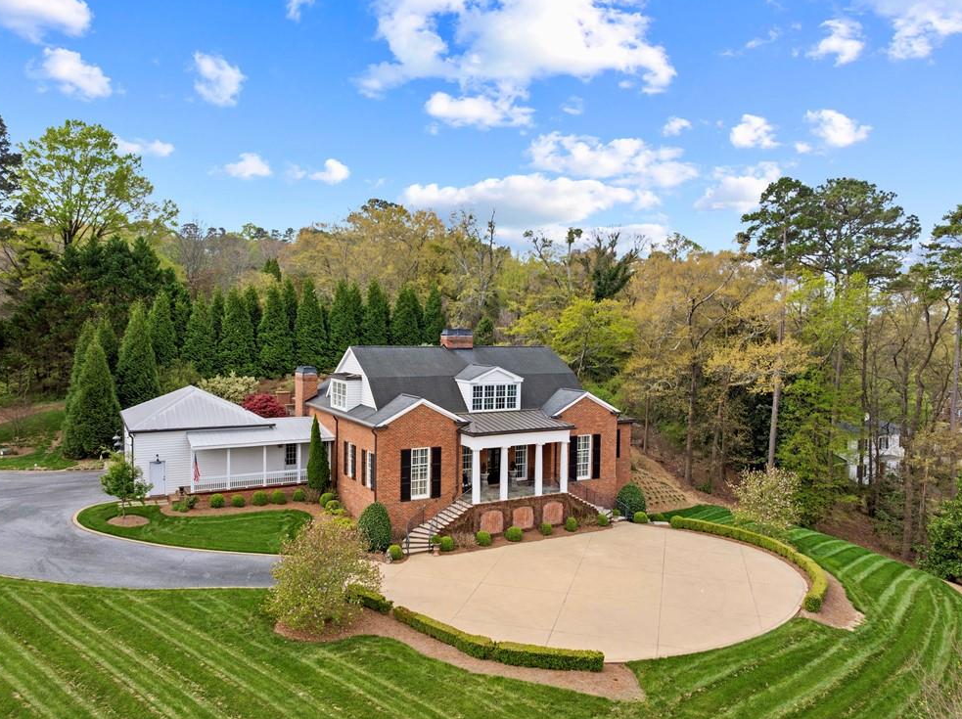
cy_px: 351
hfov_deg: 69.4
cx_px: 488
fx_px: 694
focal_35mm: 25
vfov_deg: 54.8
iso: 130
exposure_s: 1/500
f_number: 2.8
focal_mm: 12.29
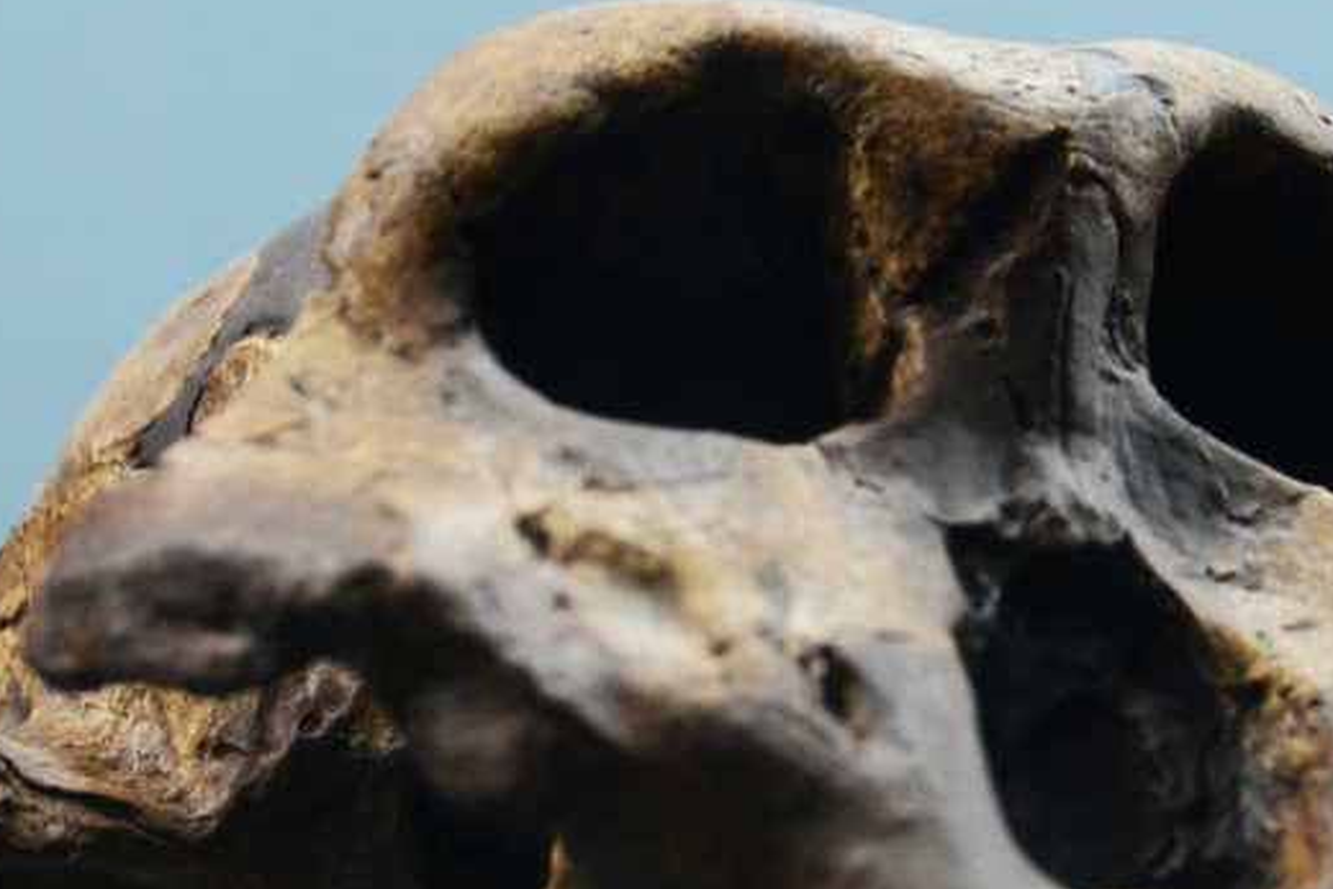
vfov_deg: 8.7
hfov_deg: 13.0
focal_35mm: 158
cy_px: 703
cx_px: 999
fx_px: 5850
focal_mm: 82
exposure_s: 1/25
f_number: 5
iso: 250
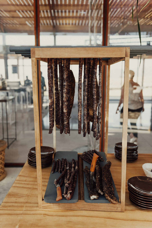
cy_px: 114
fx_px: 222
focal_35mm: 35
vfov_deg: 54.5
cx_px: 76
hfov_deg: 37.8
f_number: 2.8
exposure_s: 1/500
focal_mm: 35
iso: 160
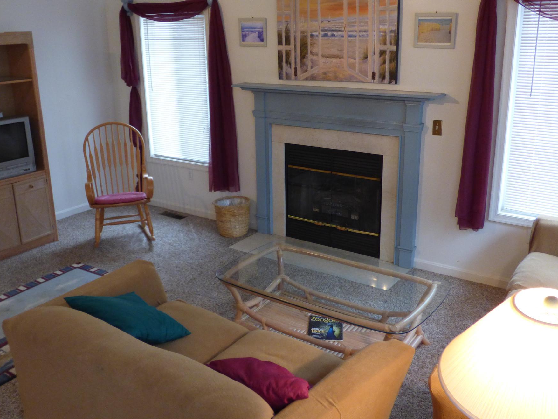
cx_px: 245
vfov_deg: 40.7
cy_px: 189
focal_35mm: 35
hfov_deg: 52.5
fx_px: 564
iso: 400
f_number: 3.3
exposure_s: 1/20
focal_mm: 5.29
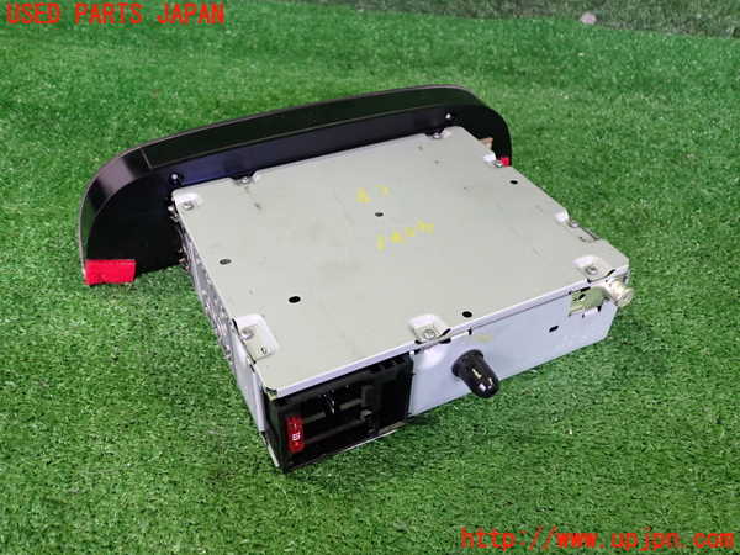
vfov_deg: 46.8
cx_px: 370
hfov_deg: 60.0
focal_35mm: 30
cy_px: 278
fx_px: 641
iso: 320
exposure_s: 1/30
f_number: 2.3
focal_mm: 5.4
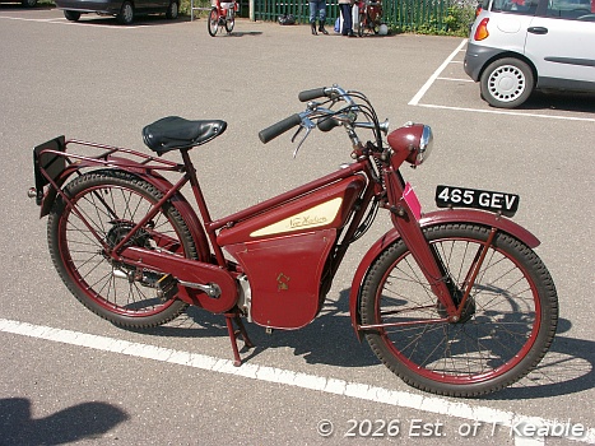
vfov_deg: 36.8
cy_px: 223
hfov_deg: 47.9
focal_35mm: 39
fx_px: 670
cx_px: 298
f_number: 5.6
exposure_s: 1/350
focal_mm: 10.02
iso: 100
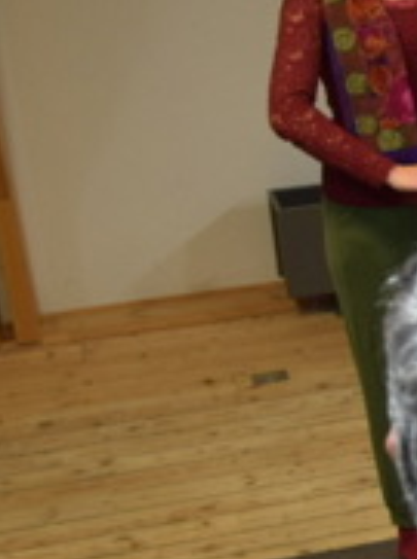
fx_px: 1854
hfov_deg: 10.3
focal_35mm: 115
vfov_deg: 17.1
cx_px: 1131
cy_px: 422
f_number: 3.5
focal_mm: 18
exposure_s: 1/15
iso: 800
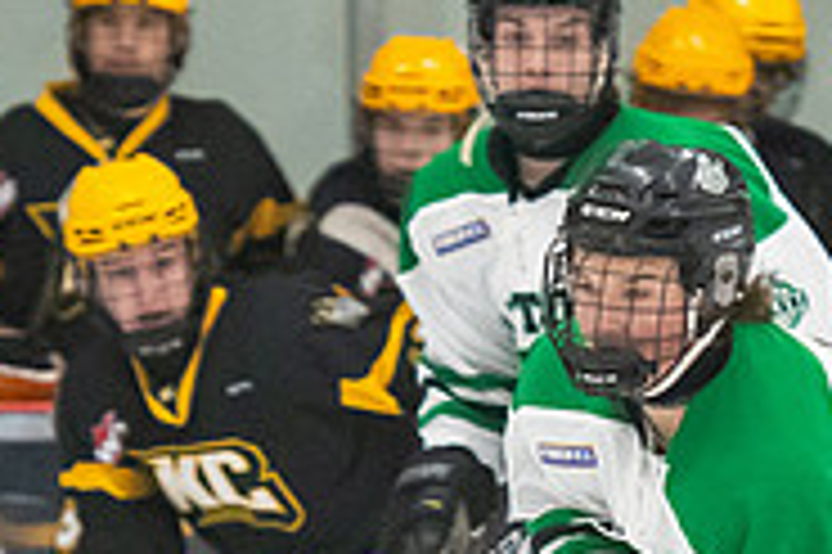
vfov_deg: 1.9
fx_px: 16971
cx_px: 779
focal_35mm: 735
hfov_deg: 2.8
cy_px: 743
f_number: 2.8
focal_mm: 135
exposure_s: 1/800
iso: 4000
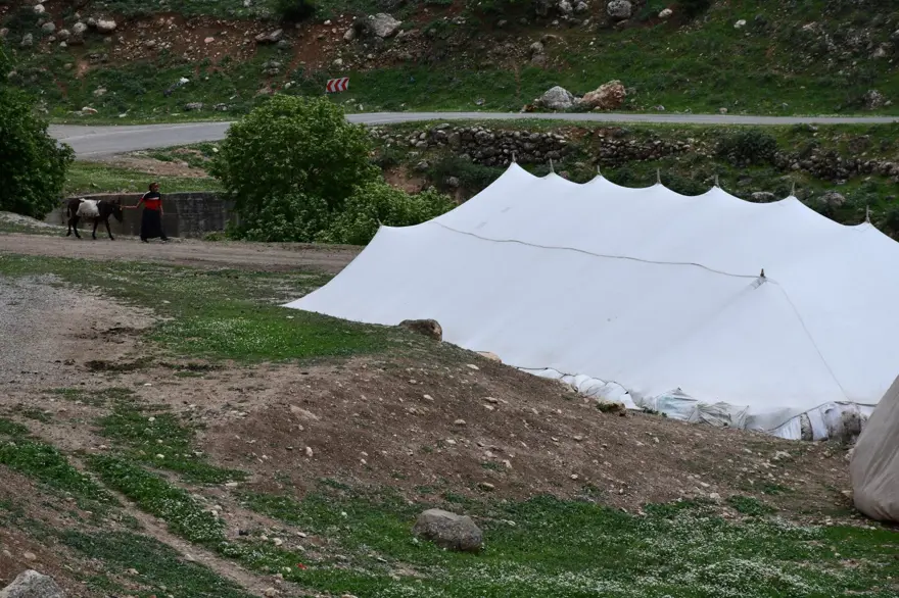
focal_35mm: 157
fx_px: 3919
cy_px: 299
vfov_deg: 8.7
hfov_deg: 13.1
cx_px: 450
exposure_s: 1/320
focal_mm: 105
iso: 100
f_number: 9
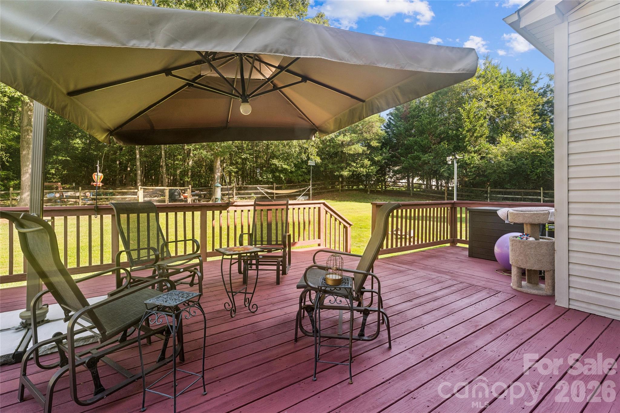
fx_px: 284
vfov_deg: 72.0
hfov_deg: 95.0
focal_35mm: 16
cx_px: 310
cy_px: 206
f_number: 13
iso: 200
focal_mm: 16.5
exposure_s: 1/25
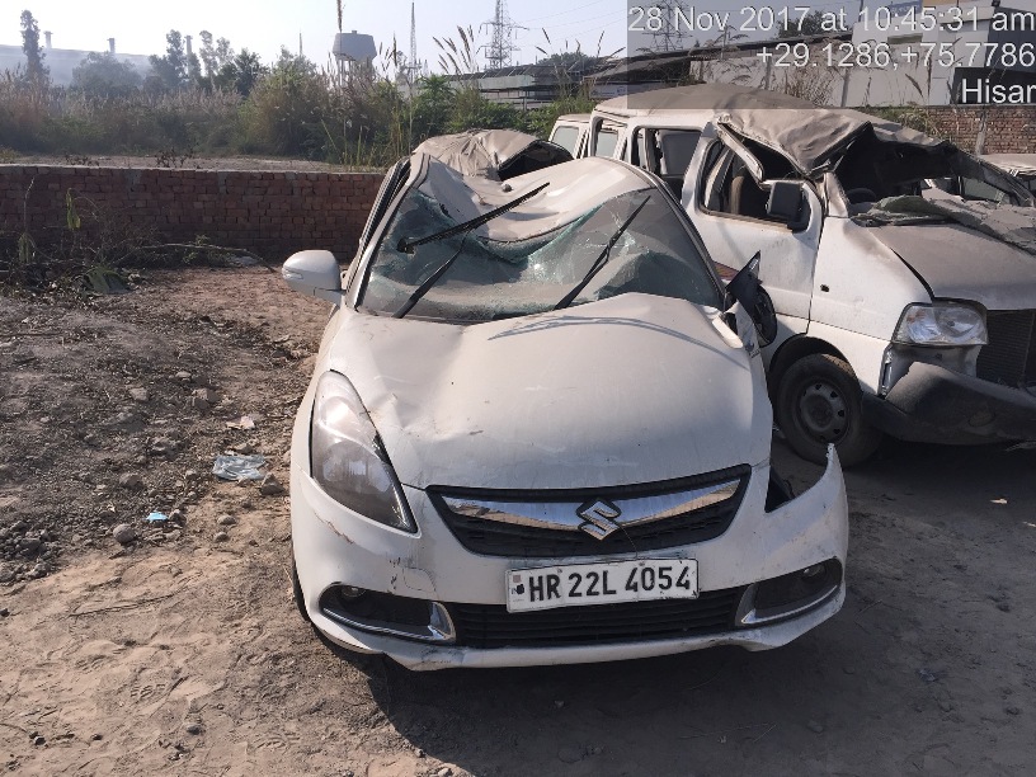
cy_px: 388
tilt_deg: -15.7
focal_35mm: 29
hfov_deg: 61.7
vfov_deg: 48.2
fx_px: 868
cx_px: 518
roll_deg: -2.7
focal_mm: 4.15
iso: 40
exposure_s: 1/2198
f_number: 2.2
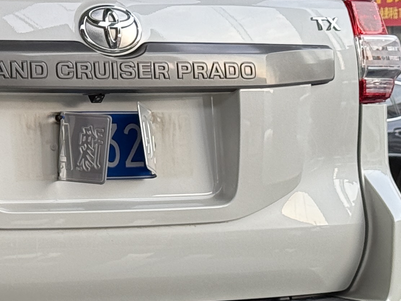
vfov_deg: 8.5
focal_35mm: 174
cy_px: 90
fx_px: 2016
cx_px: -219
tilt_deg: +0.6
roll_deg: -0.1
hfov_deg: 10.9
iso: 100
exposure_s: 1/466
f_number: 1.78
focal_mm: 6.76
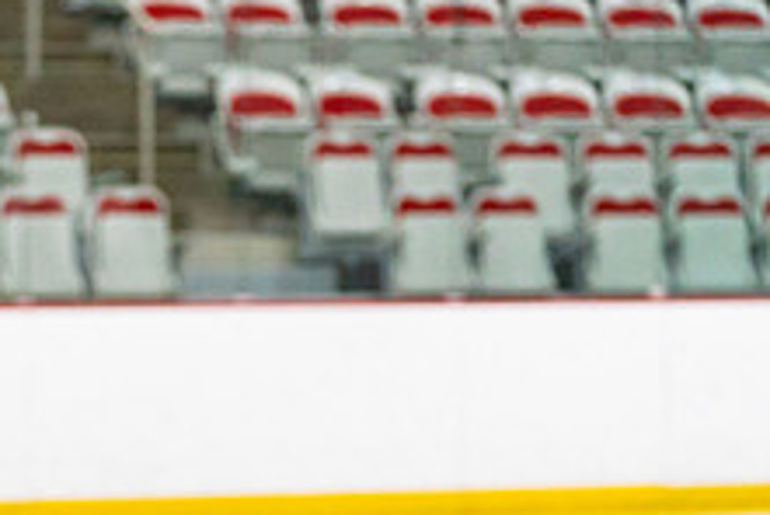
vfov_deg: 4.1
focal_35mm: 338
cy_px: 701
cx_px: -31
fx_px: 7239
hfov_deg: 6.1
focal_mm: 118
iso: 3200
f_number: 2.8
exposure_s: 1/1250
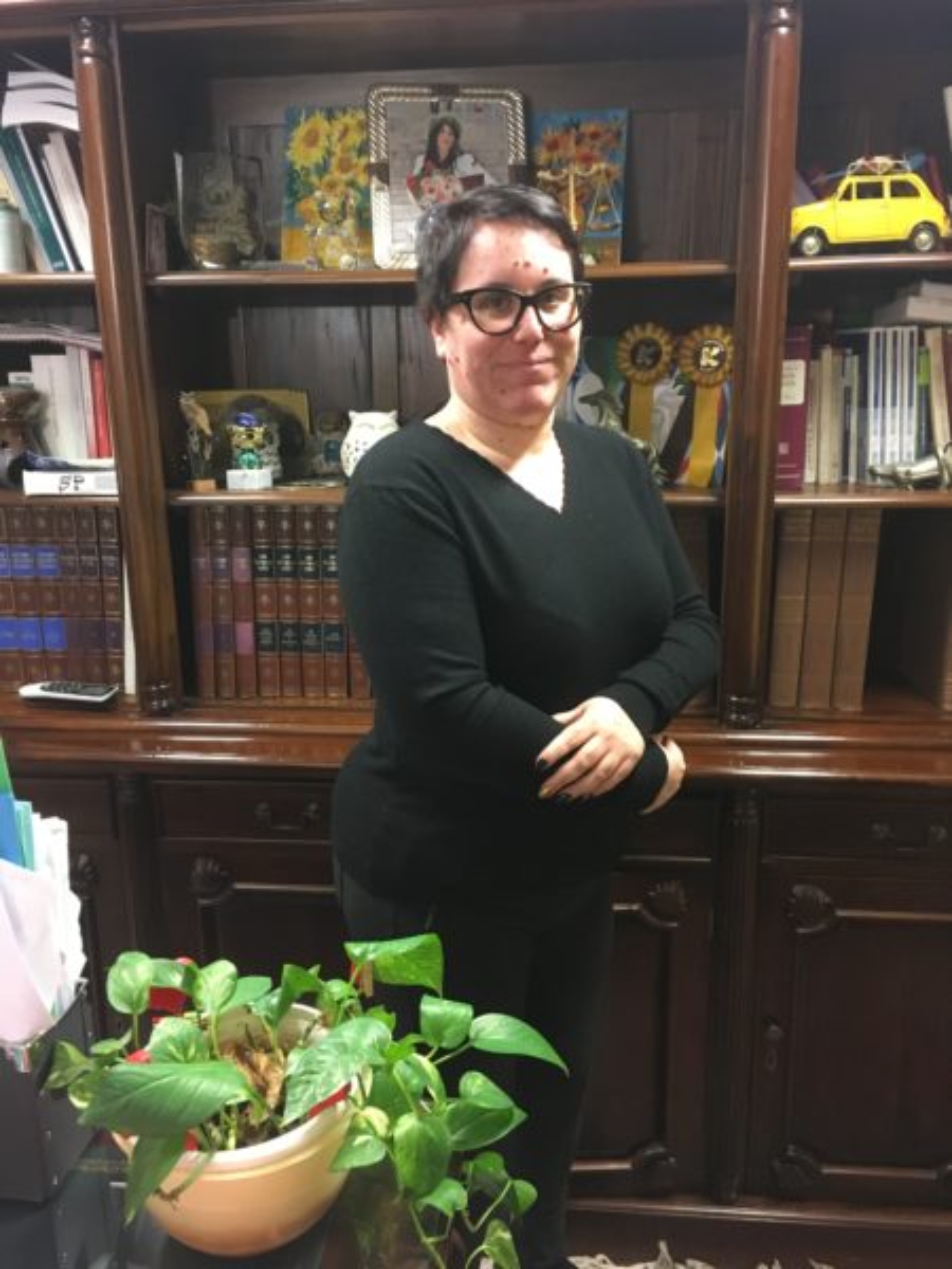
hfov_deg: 48.2
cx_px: 476
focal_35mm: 29
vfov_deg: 61.7
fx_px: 1063
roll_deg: +1.8
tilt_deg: -17.6
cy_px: 634
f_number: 2.2
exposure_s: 1/17
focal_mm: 4.15
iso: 200
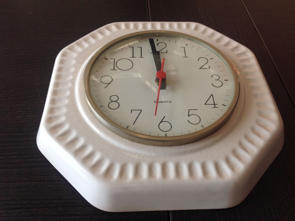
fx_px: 298
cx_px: 148
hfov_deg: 52.7
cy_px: 110
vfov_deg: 40.6
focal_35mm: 35
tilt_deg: -49.8
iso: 50
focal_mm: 4.28
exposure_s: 1/141
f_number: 2.4
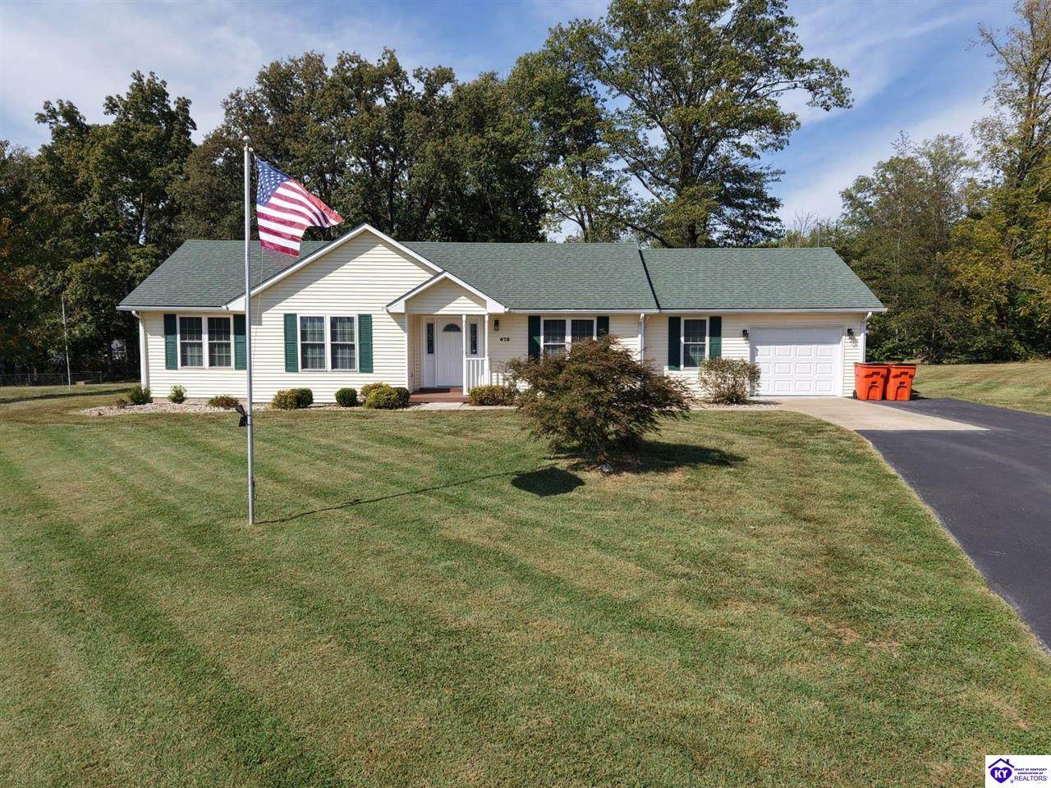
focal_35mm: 24
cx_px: 526
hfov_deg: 71.6
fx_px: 729
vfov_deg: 56.8
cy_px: 394
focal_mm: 8.67
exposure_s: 1/4000
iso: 150
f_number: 1.8
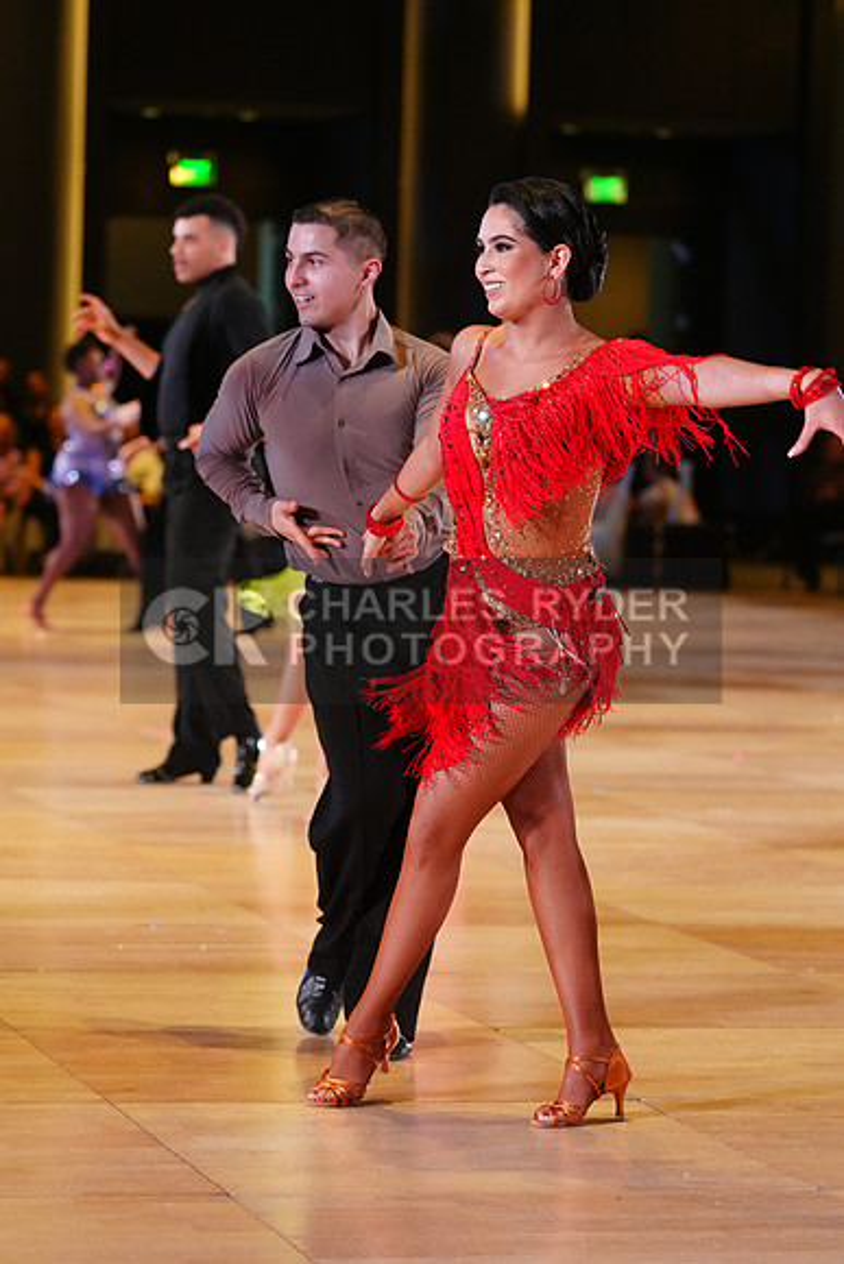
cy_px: 632
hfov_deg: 10.6
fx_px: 4533
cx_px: 422
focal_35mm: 129
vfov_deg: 15.9
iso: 3200
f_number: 4
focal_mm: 129
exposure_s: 1/400
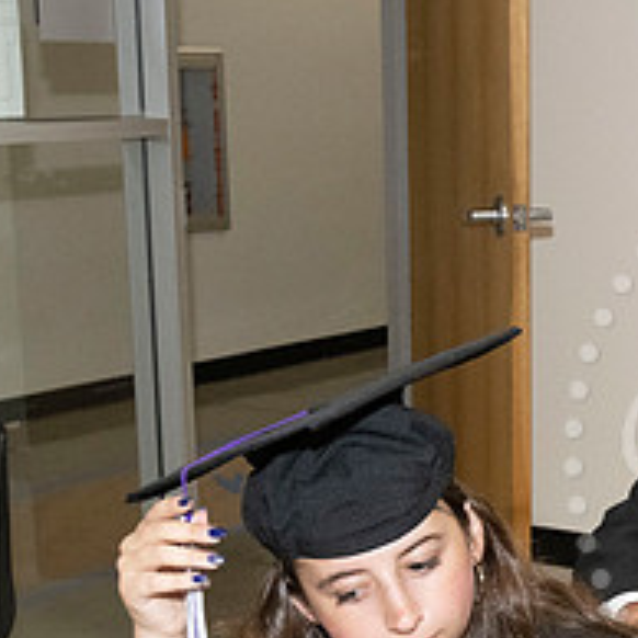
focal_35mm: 89
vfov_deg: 19.4
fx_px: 1856
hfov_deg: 17.9
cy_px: 446
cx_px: 878
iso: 6400
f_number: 8
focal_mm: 35
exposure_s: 1/200
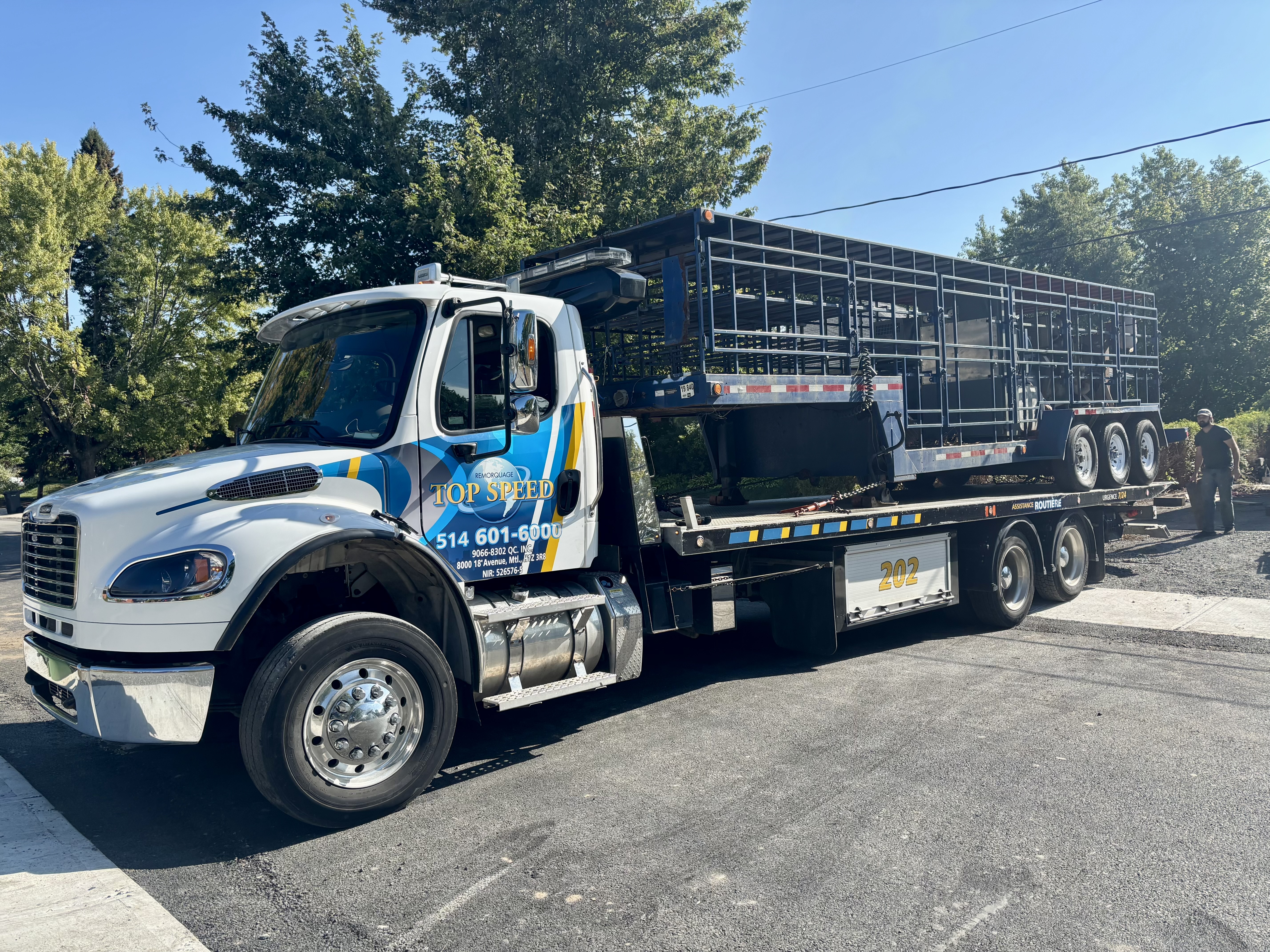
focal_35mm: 26
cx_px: 635
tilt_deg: -1.3
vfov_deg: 53.1
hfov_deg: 67.3
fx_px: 954
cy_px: 476
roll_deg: +1.3
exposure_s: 1/1876
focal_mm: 5.96
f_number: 1.6
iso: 50
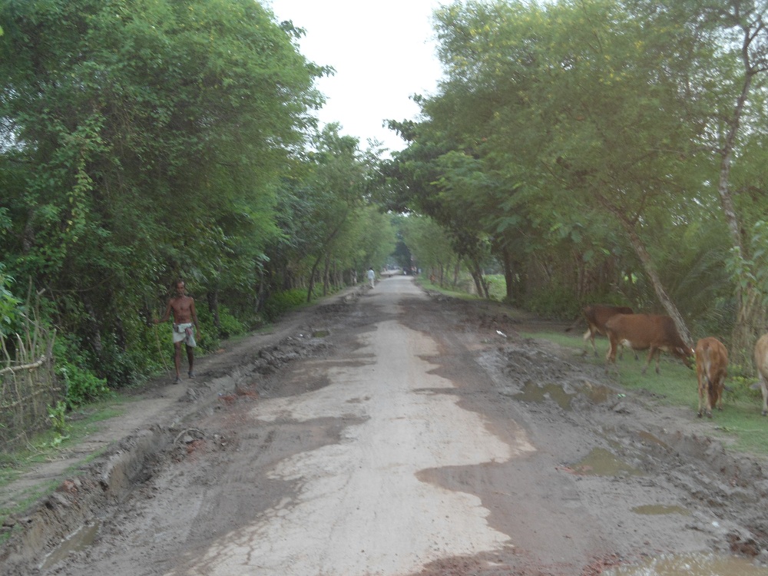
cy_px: 288
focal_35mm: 63
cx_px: 384
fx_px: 1398
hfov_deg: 30.7
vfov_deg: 23.3
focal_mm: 11.2
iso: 100
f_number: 4.2
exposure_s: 1/60
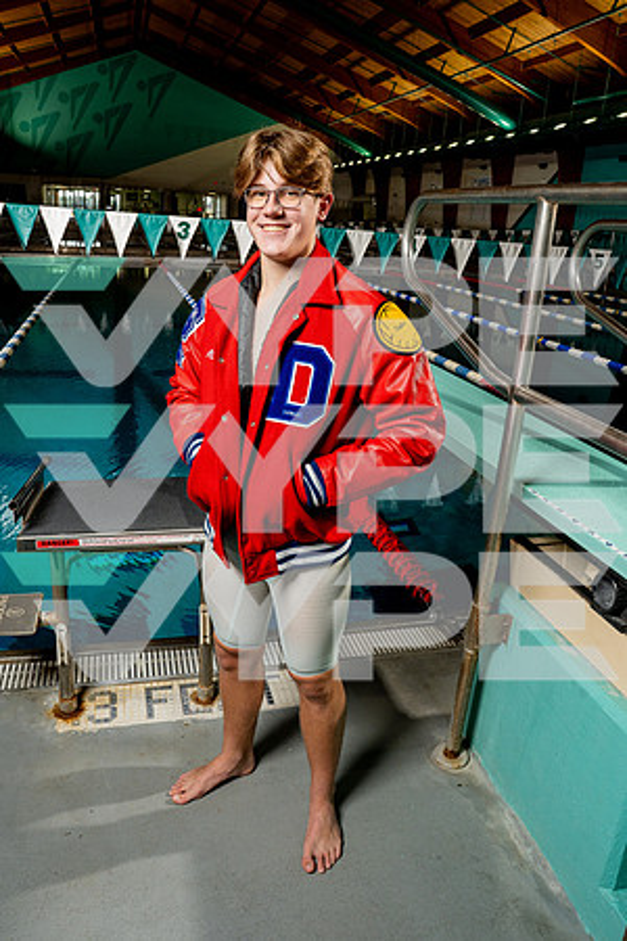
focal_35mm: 27
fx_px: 705
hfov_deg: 47.9
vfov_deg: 67.4
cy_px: 470
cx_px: 314
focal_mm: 27
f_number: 8
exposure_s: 1/250
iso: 640
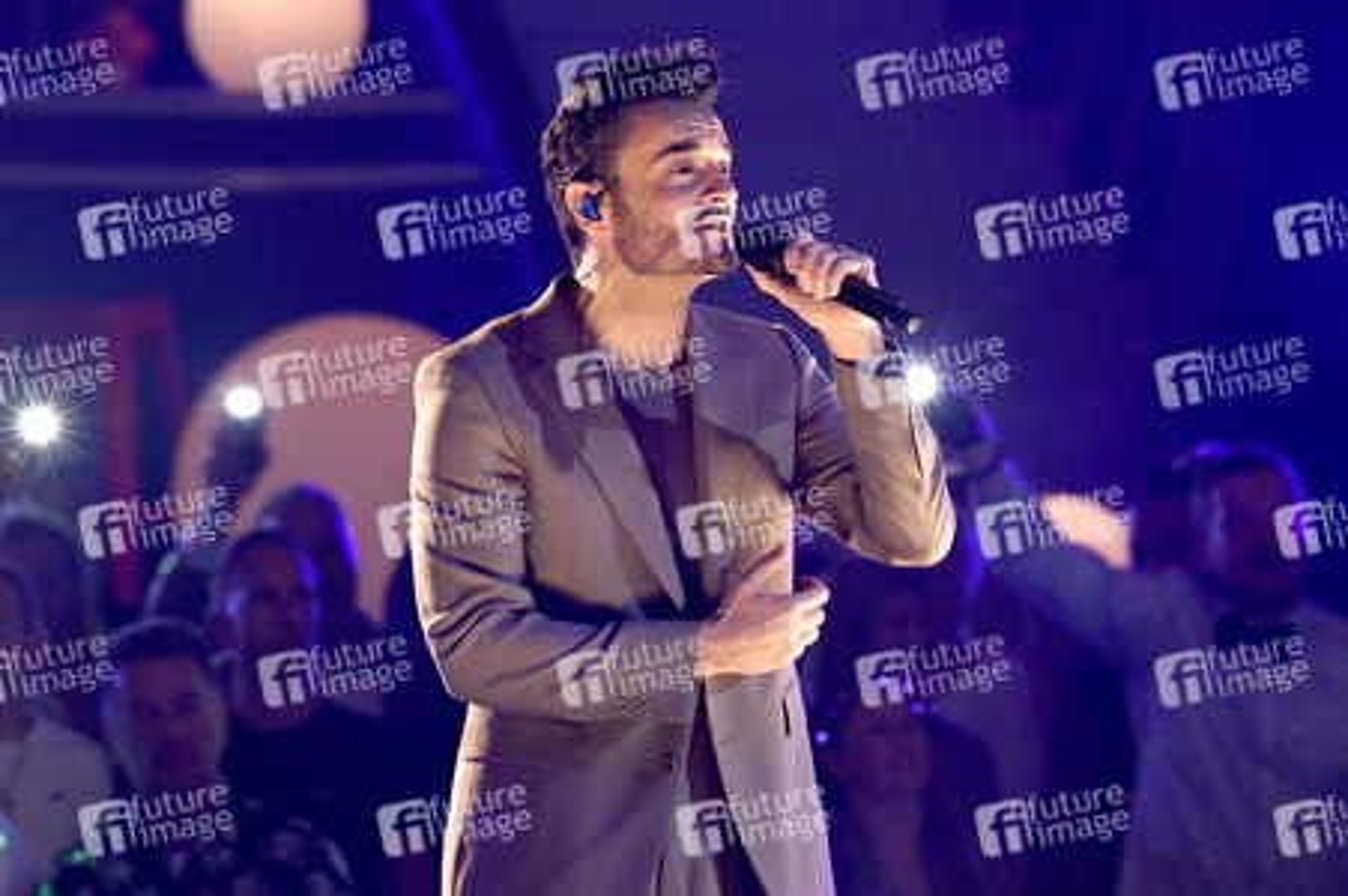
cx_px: 674
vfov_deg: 4.9
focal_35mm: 280
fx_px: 10476
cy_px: 448
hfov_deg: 7.4
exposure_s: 1/50
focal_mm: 280
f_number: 6.3
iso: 3200
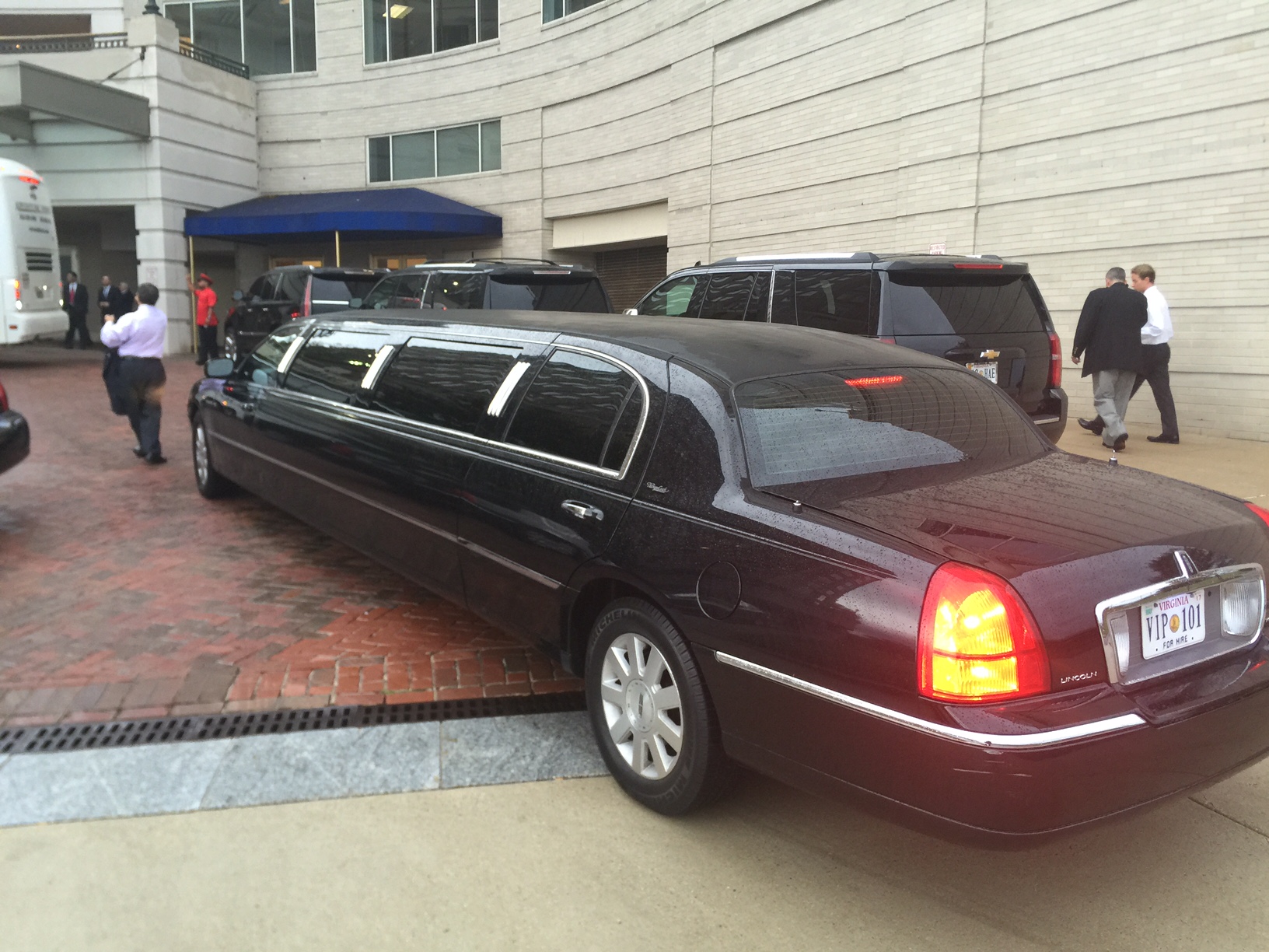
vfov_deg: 48.2
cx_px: 634
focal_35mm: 29
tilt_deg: -7.5
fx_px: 1063
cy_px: 476
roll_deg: -0.7
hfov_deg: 61.7
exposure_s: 1/15
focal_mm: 4.15
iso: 50
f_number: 2.2
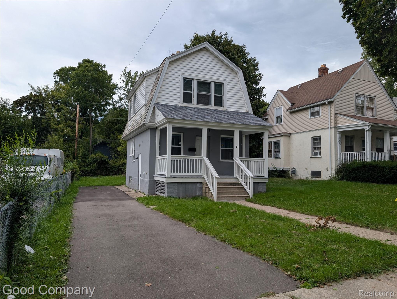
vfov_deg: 56.9
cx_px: 198
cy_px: 150
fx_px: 276
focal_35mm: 24
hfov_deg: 71.5
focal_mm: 6.9
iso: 22
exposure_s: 1/522
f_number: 1.68
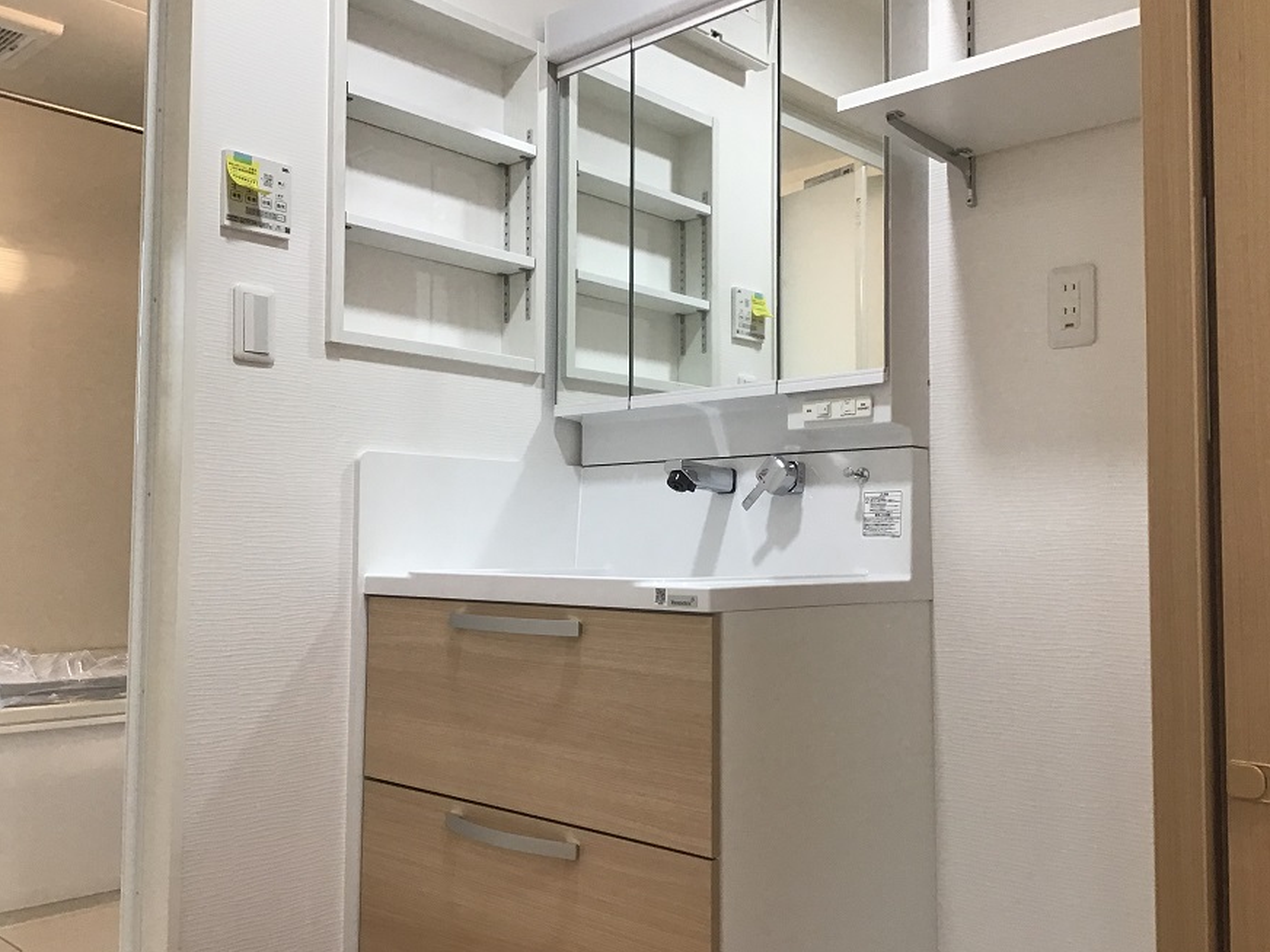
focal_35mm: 32
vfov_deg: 44.2
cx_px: 629
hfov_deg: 56.8
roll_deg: +0.0
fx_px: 1174
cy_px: 480
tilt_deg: +2.2
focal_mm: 3.3
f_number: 2.4
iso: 64
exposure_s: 1/30
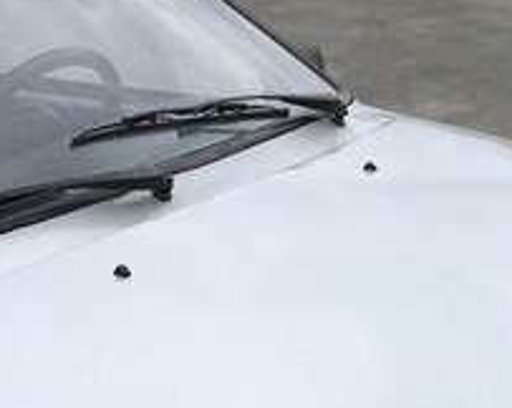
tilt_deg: -31.4
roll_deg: +1.2
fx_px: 1393
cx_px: 401
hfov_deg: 20.6
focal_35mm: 92
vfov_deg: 15.4
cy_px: 606
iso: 25
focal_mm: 4.15
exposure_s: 1/1012
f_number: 2.2
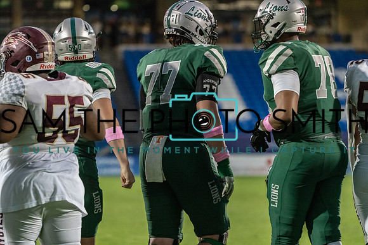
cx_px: 184
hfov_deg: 7.6
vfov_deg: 5.1
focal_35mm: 271
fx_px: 2771
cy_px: 122
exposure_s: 1/800
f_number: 5.6
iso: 8000
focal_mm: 271
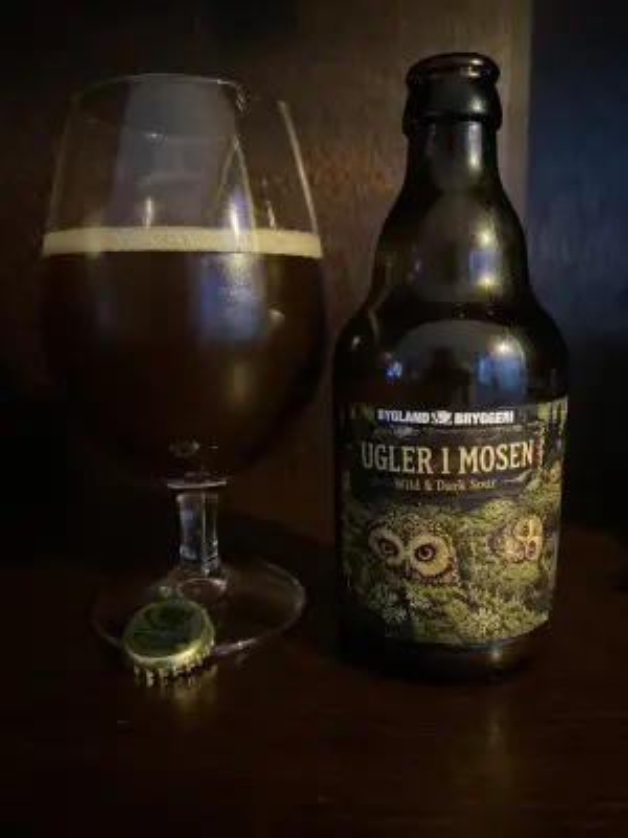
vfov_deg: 67.3
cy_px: 419
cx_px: 314
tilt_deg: -9.4
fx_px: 629
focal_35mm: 26
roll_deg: -0.1
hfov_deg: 53.1
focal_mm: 4.25
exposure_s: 1/14
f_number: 1.8
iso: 2500
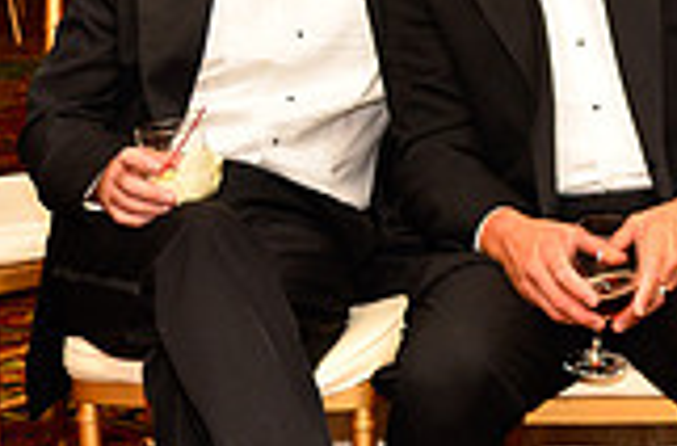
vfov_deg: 10.4
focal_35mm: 130
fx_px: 2435
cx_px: 866
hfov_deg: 15.1
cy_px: -8
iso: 400
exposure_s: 1/30
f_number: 2.8
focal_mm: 24
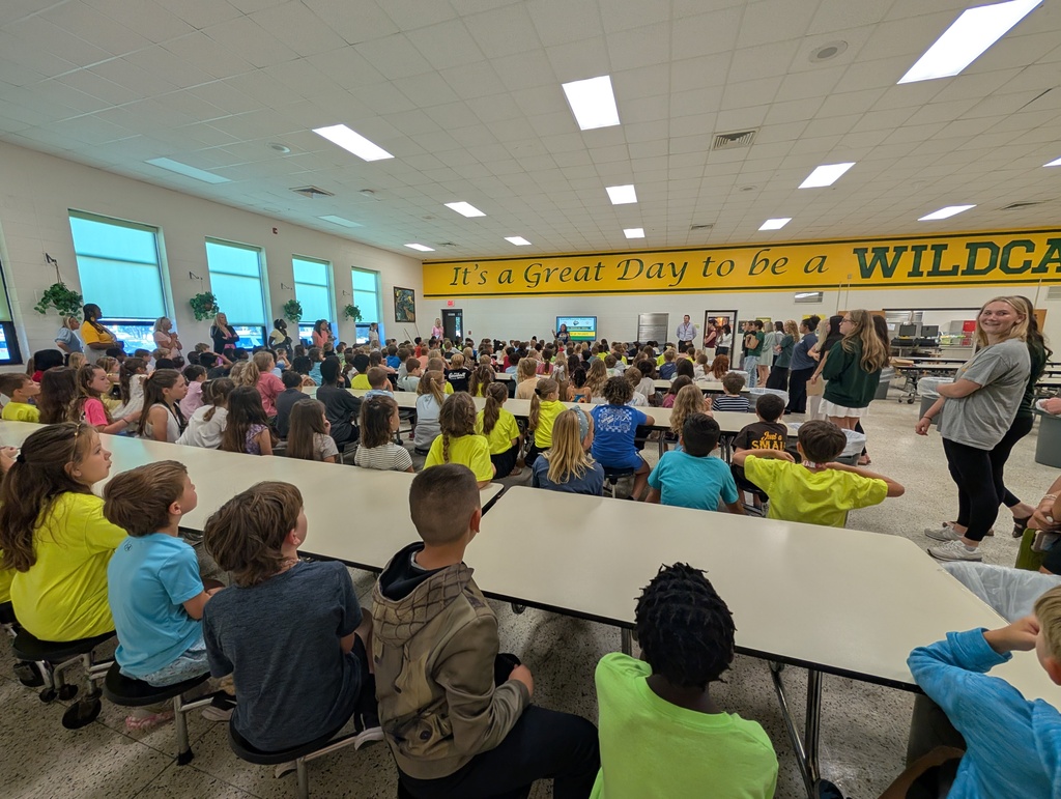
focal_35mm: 12
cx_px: 530
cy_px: 400
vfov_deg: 94.6
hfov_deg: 110.5
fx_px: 368
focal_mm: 2.02
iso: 79
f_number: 1.7
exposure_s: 1/100
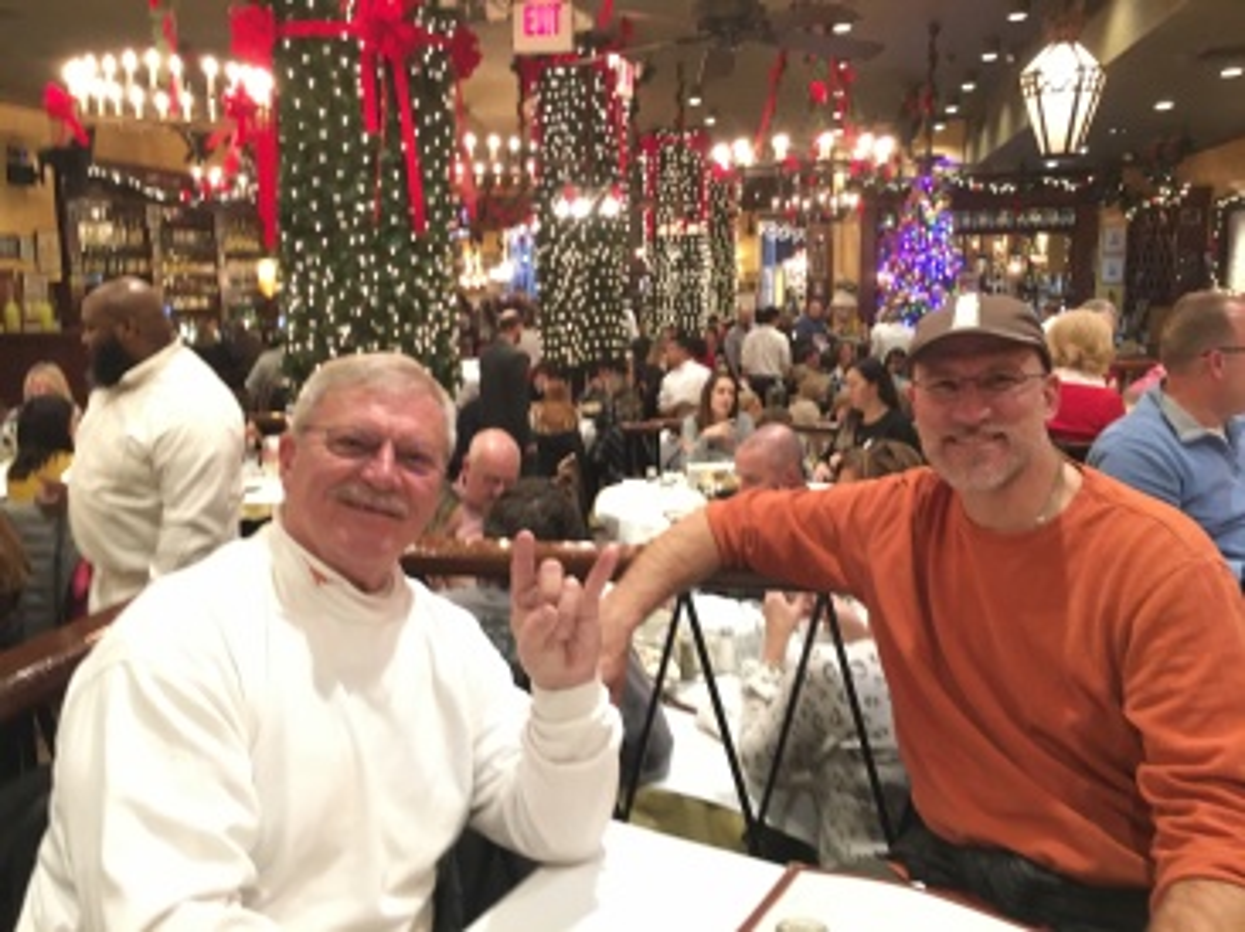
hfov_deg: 61.7
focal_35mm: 29
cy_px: 466
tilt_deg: -10.1
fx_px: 1042
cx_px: 622
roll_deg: +0.9
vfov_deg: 48.2
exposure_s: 1/4
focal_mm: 4.15
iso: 125
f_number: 2.2
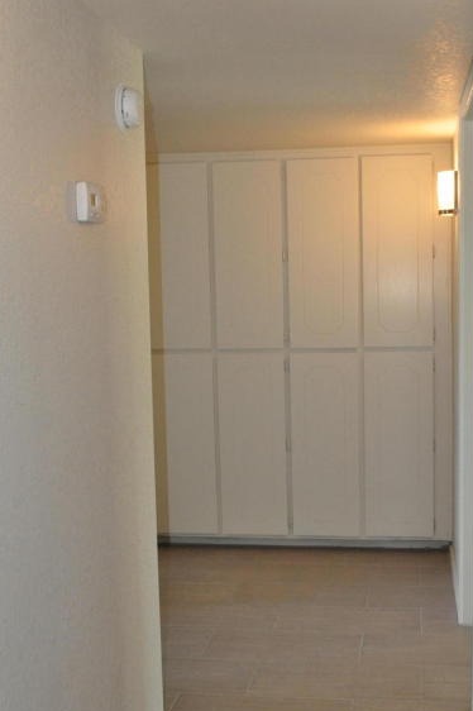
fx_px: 888
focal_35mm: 45
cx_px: 292
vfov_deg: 43.6
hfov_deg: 29.7
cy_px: 383
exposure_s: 1/30
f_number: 11
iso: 1600
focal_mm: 22
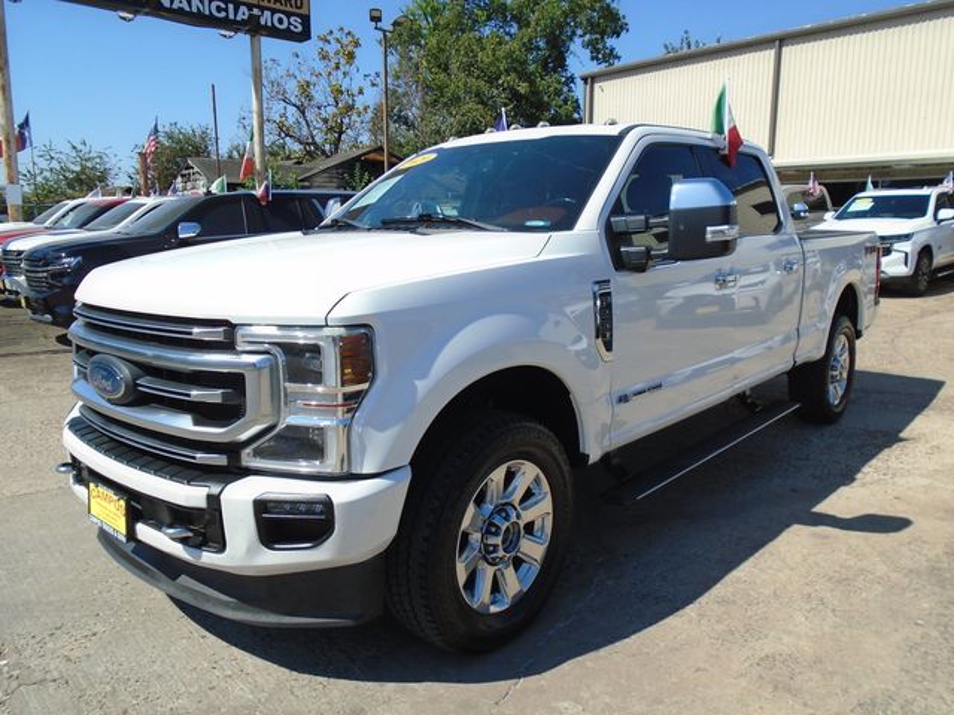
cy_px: 358
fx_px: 717
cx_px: 477
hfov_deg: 67.3
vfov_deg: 53.1
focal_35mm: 26
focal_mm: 4.6
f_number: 8
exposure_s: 1/200
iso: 100
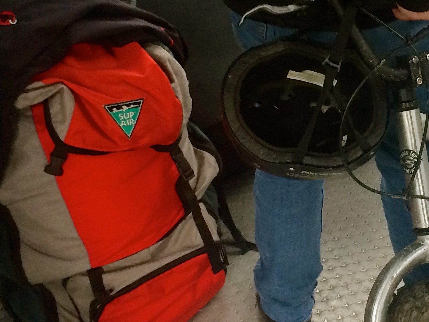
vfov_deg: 20.4
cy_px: 130
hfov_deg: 26.3
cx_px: 374
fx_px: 892
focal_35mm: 72
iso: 64
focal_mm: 4.12
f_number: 2.2
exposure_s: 1/30
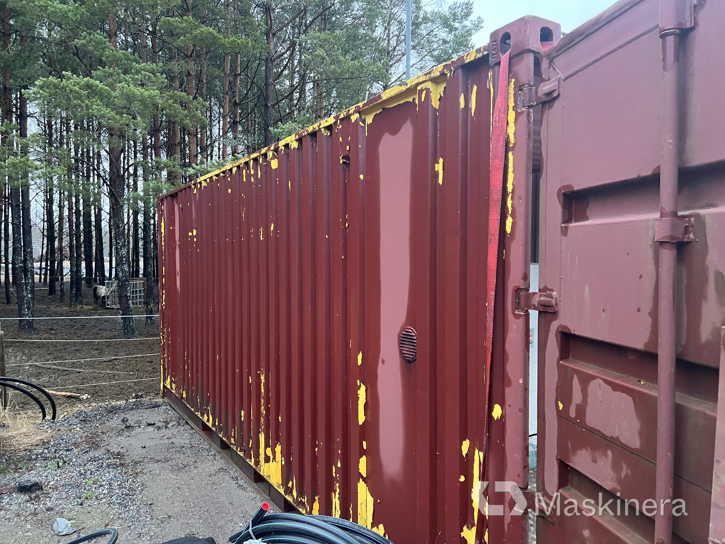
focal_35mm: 26
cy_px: 272
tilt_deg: -2.5
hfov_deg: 67.3
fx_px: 545
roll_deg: -1.4
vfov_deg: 53.1
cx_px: 362
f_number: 1.5
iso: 400
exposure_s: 1/60
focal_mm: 5.7
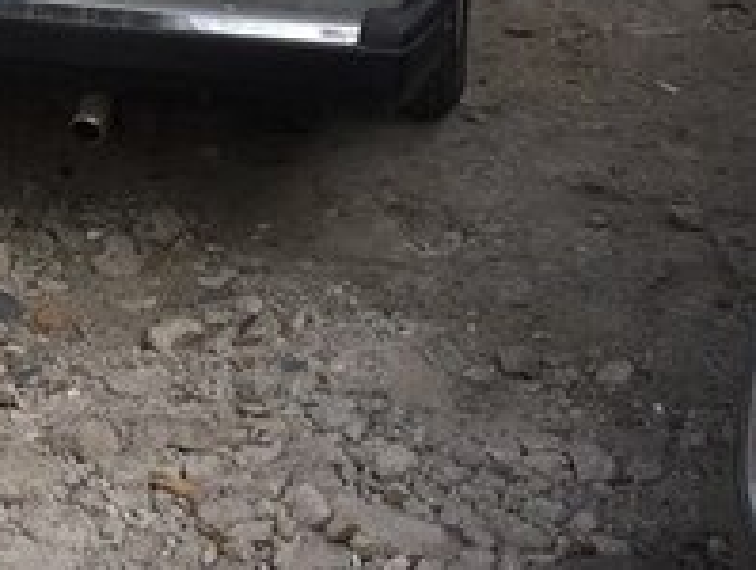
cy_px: -146
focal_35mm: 96
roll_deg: +0.1
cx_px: -232
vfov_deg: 14.8
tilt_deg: -16.1
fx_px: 2100
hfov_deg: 18.9
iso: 32
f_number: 2.2
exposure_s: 1/250
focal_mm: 4.15
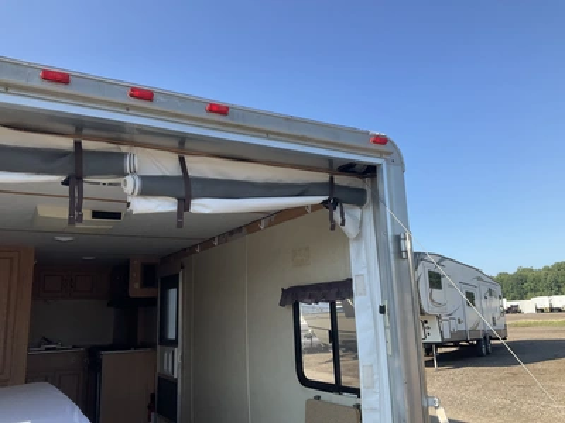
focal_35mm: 29
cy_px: 212
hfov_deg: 61.7
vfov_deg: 48.2
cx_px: 282
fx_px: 473
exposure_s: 1/804
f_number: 1.8
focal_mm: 3
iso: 25
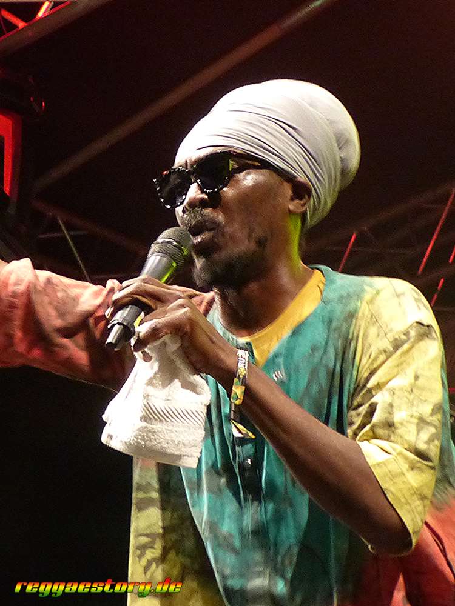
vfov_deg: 29.4
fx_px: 1157
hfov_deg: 22.3
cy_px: 303
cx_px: 228
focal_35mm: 66
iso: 400
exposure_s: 1/10
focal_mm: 11.9
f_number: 2.8
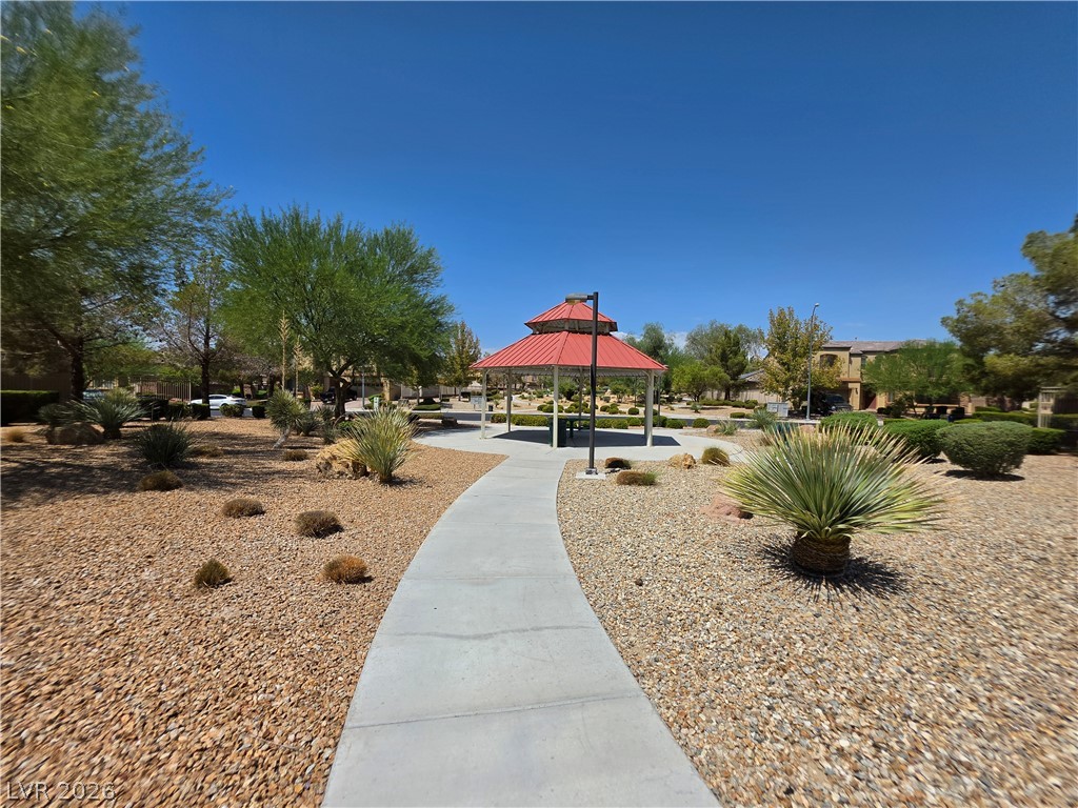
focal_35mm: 13
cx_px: 539
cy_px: 404
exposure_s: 1/3126
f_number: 1.9
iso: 32
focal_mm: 2.2
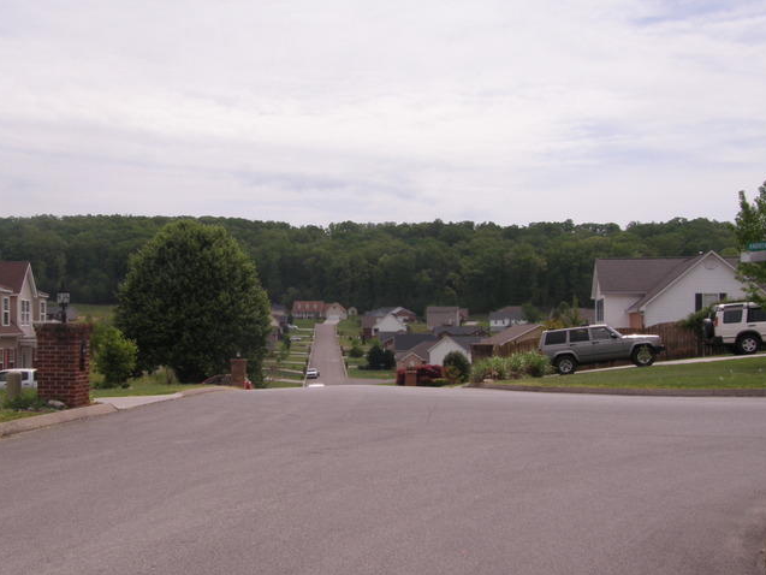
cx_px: 320
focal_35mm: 49
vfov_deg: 29.6
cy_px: 331
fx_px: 1085
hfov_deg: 38.8
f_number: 5.6
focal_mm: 6.97
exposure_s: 1/400
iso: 64
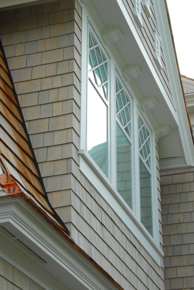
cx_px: 108
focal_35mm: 90
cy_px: 101
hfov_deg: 15.2
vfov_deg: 22.5
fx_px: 725
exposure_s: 1/200
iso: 400
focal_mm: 40
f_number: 7.1
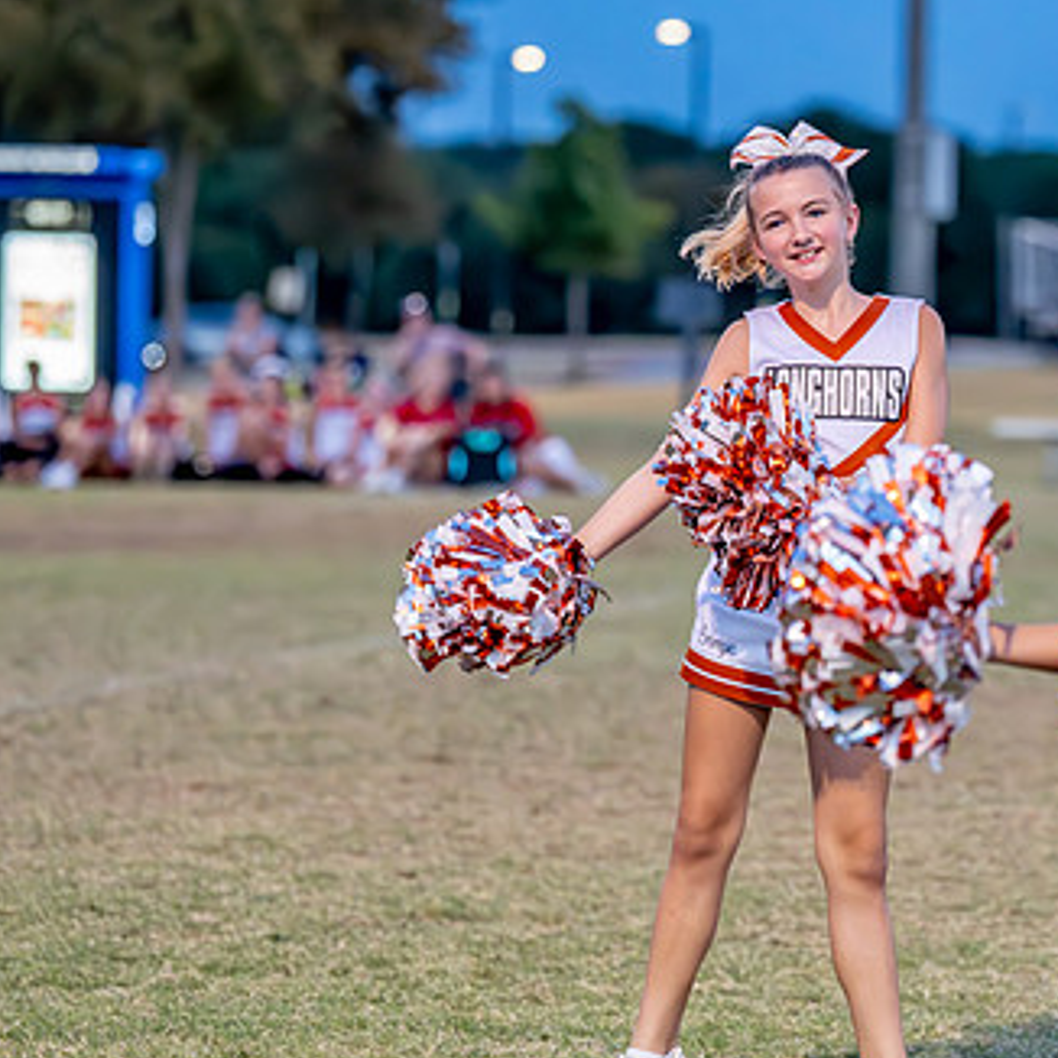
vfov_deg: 7.5
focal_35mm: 234
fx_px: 8092
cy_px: 495
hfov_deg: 7.5
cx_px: 829
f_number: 2.8
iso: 5000
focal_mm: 122
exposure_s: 1/1000
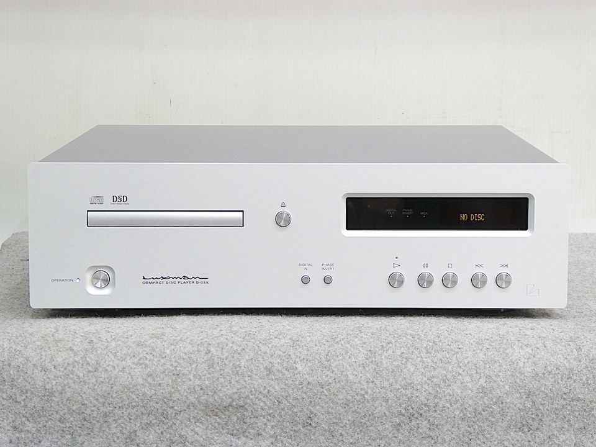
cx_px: 298
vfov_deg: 17.6
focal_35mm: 84
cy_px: 224
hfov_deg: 23.3
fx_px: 1446
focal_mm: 15
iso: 200
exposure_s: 1/15
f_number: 4.8
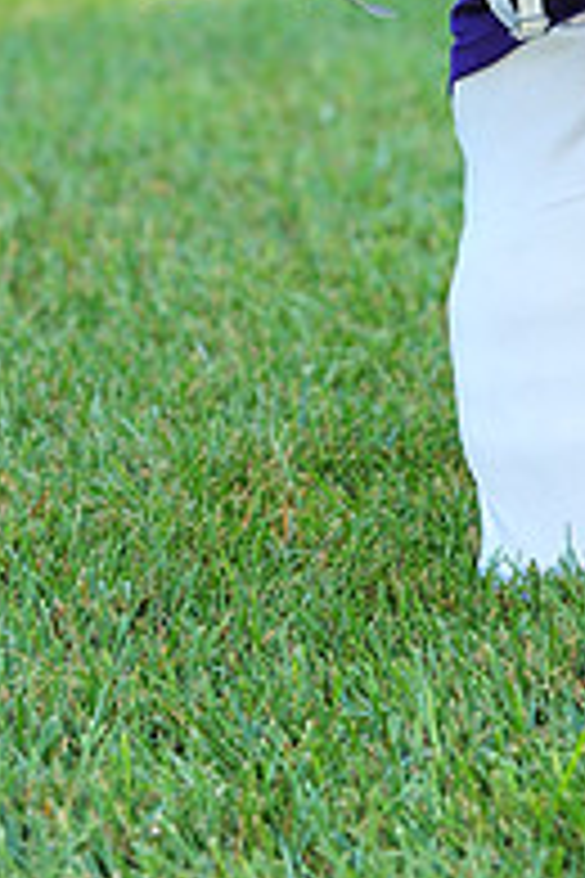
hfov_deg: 4.5
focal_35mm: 304
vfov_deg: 6.7
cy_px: -221
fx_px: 7409
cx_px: 648
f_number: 4.5
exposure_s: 1/60
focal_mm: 102
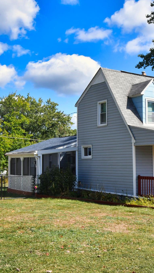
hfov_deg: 22.1
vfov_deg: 39.9
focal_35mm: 52
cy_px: 137
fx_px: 377
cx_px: 158
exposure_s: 1/250
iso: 640
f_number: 22
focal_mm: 22
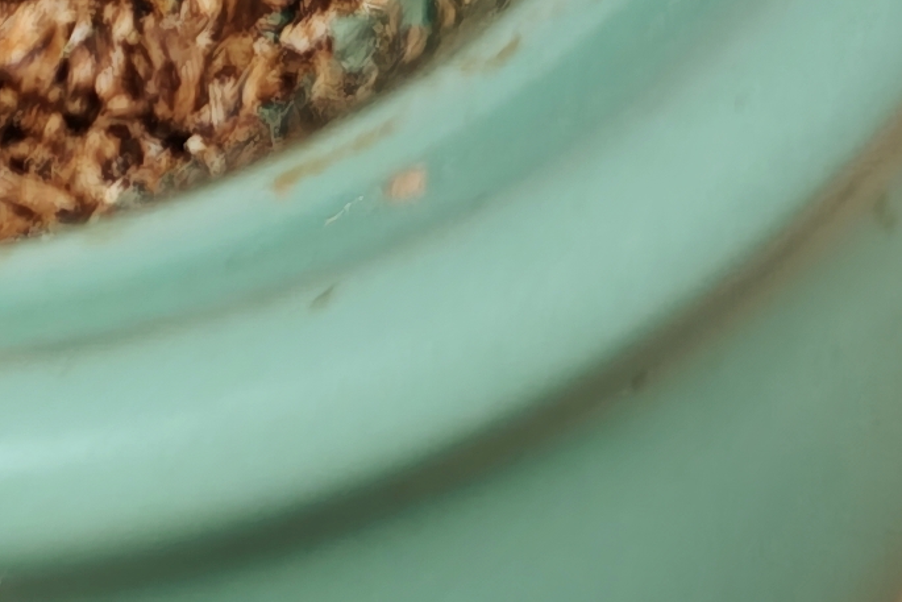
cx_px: -1643
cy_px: -383
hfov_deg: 6.6
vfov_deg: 4.8
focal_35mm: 286
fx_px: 7167
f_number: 1.63
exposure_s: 1/100
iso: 50
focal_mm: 8.72
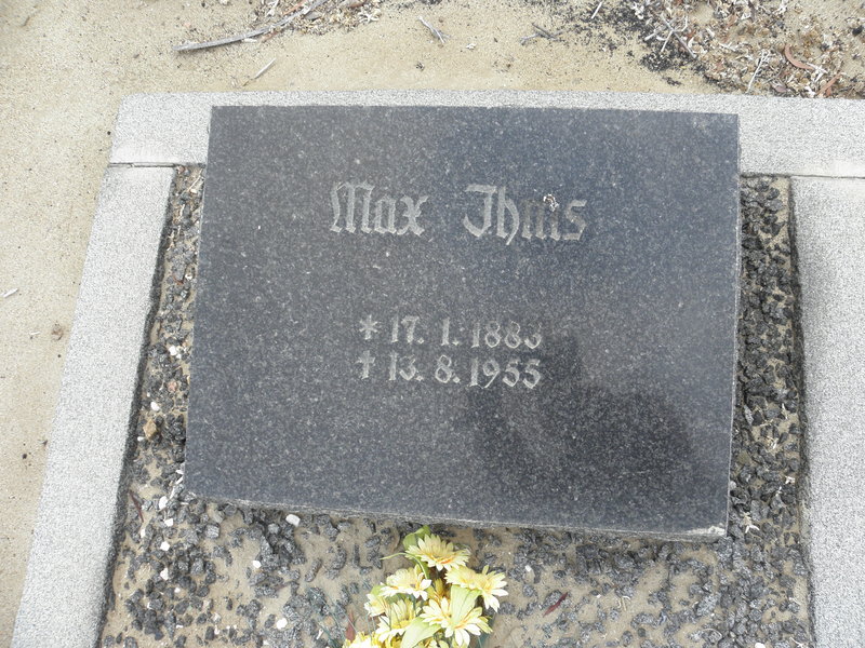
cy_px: 324
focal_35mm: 26
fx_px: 650
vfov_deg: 53.1
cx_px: 432
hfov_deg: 67.3
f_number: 3.5
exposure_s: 1/60
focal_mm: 4.6
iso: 64
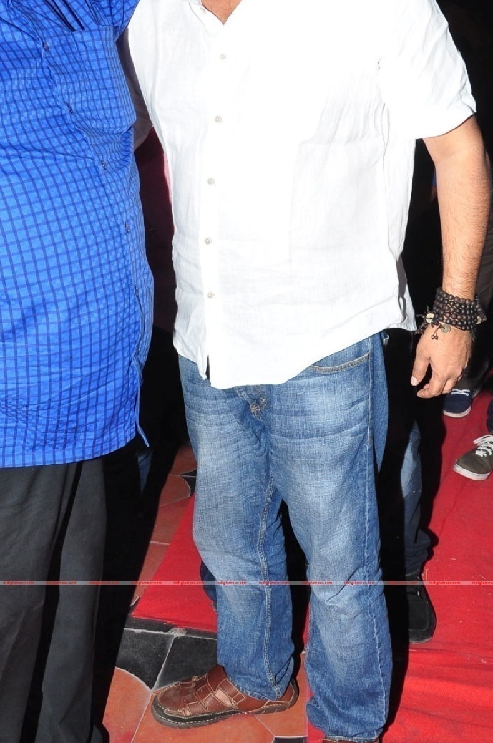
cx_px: 146
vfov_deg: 46.3
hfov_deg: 32.1
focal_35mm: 41
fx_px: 845
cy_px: 215
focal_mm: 18
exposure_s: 1/125
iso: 500
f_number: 9
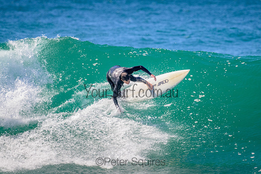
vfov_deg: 1.5
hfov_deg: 2.3
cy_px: 75
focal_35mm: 912
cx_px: 144
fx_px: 6610
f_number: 11
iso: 1600
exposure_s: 1/1600
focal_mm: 800
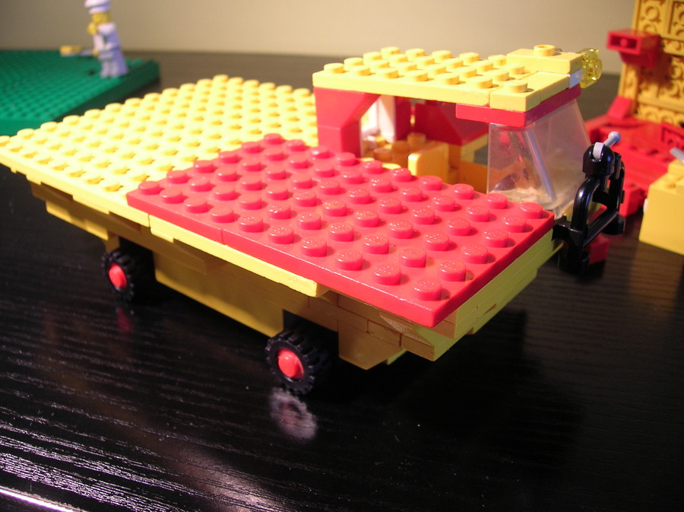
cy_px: 256
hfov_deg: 54.0
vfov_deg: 41.7
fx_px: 671
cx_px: 342
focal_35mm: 34
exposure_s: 1/4.9
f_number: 2.9
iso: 50
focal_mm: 5.7
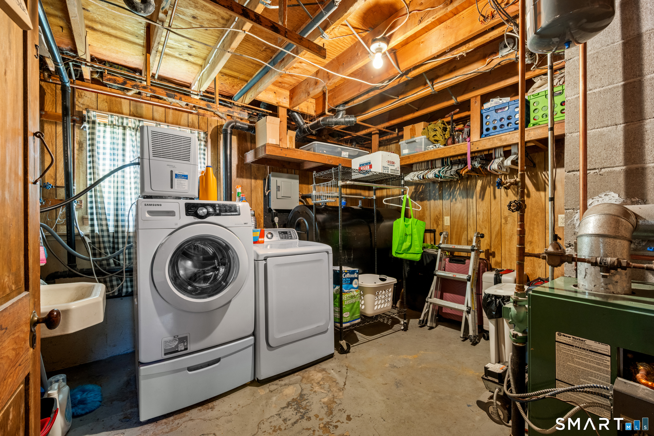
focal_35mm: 15
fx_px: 272
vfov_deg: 77.3
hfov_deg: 100.4
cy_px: 218
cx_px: 327
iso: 320
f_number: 9
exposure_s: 6
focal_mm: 15
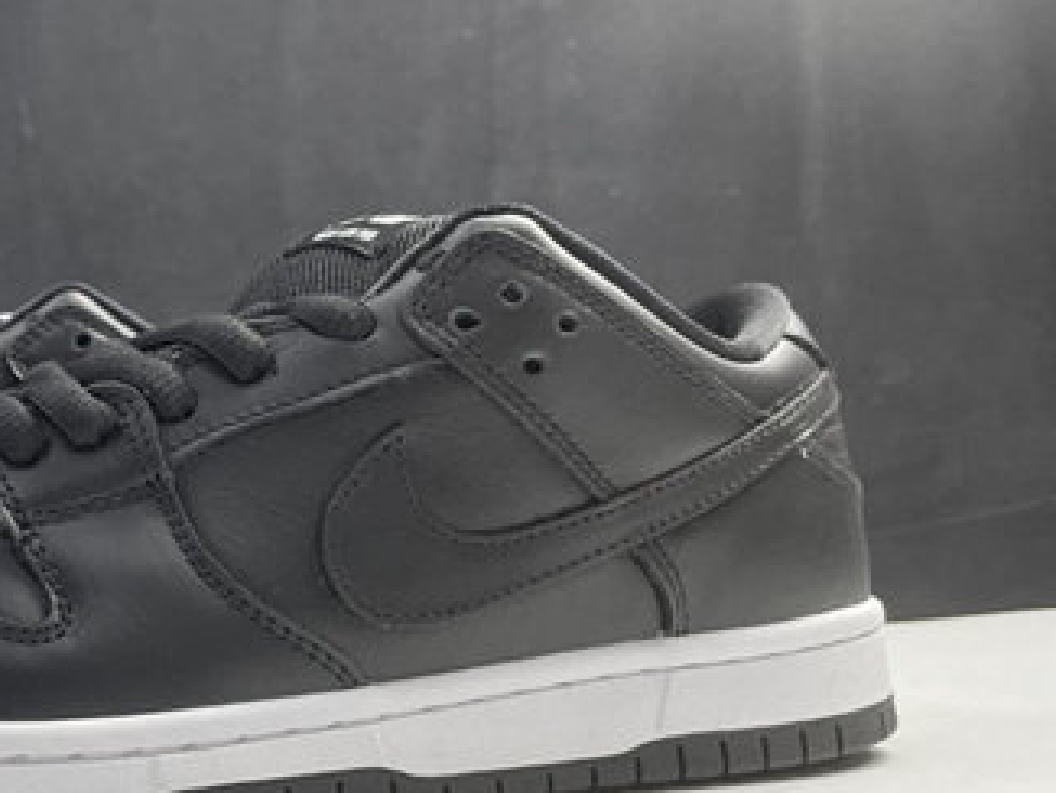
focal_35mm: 56
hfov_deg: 31.8
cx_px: 10
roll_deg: +1.8
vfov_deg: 26.1
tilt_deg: +4.0
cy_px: 431
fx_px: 1709
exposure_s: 1/121
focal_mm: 4.2
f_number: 1.6
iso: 100
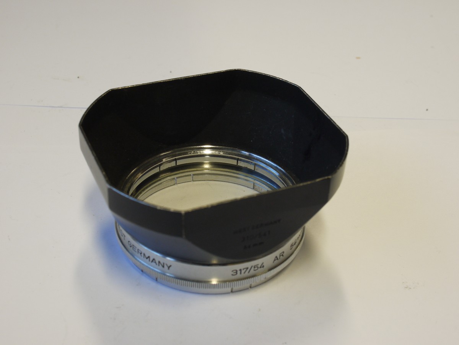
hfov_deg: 32.2
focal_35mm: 60
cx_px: 230
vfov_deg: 24.4
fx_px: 796
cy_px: 172
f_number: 9
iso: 400
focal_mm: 30
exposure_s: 1/20
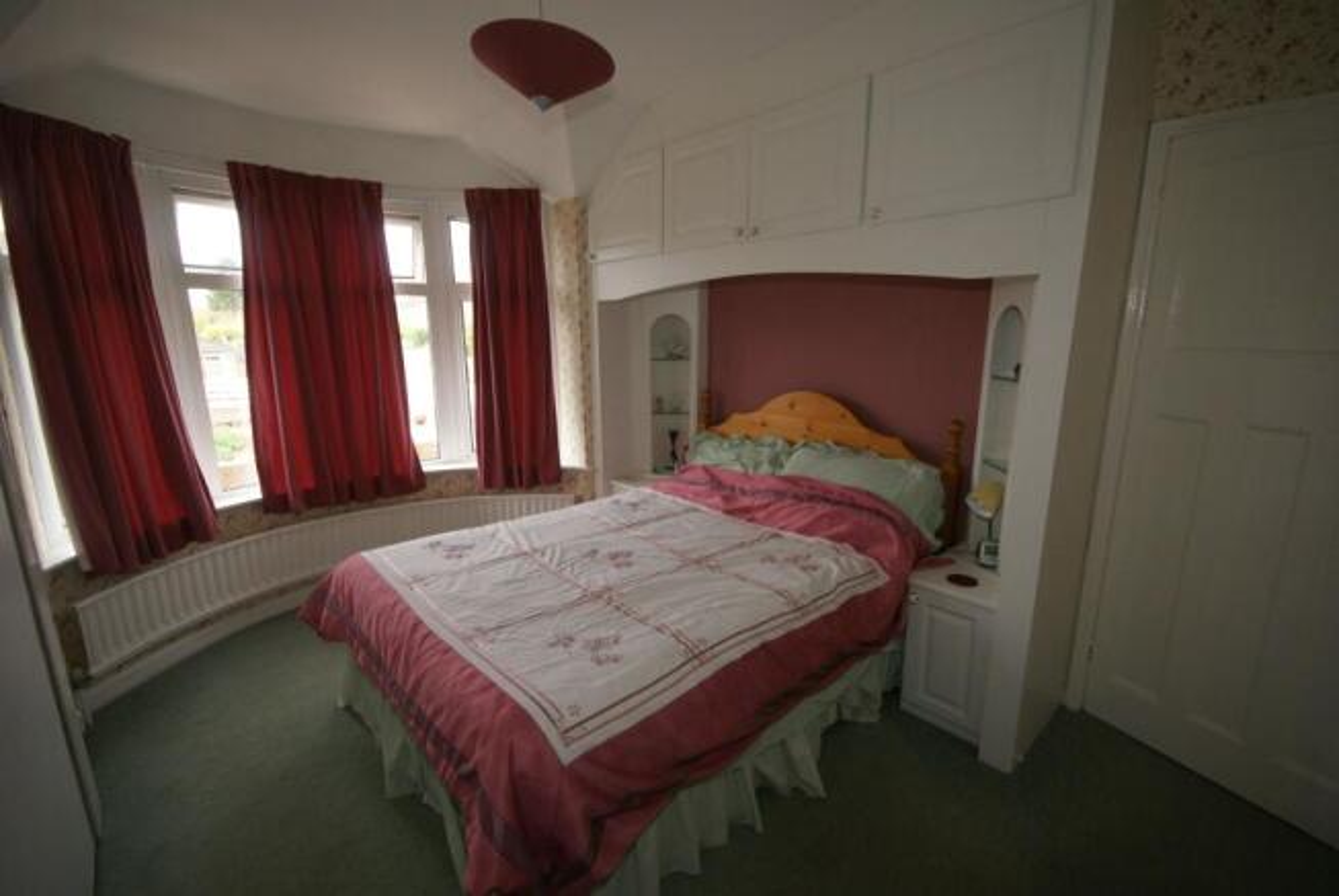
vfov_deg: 77.5
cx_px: 670
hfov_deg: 100.3
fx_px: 559
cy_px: 448
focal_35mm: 15
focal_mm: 10
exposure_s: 1/60
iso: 400
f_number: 5.6
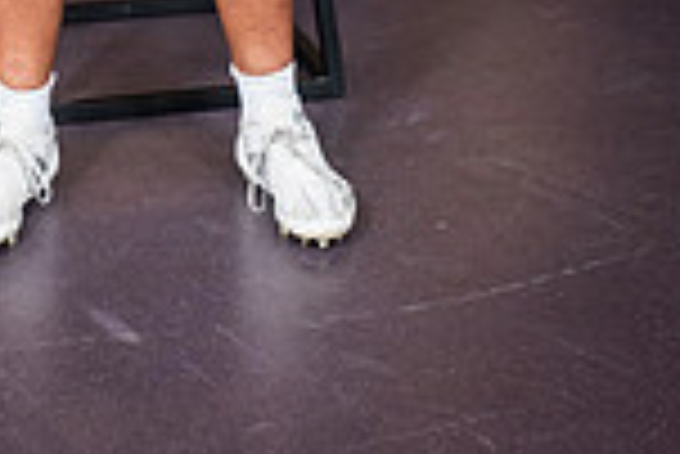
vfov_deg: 10.9
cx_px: 158
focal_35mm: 113
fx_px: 2136
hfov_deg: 18.0
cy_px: -512
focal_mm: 38
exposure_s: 1/250
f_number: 7.1
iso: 800
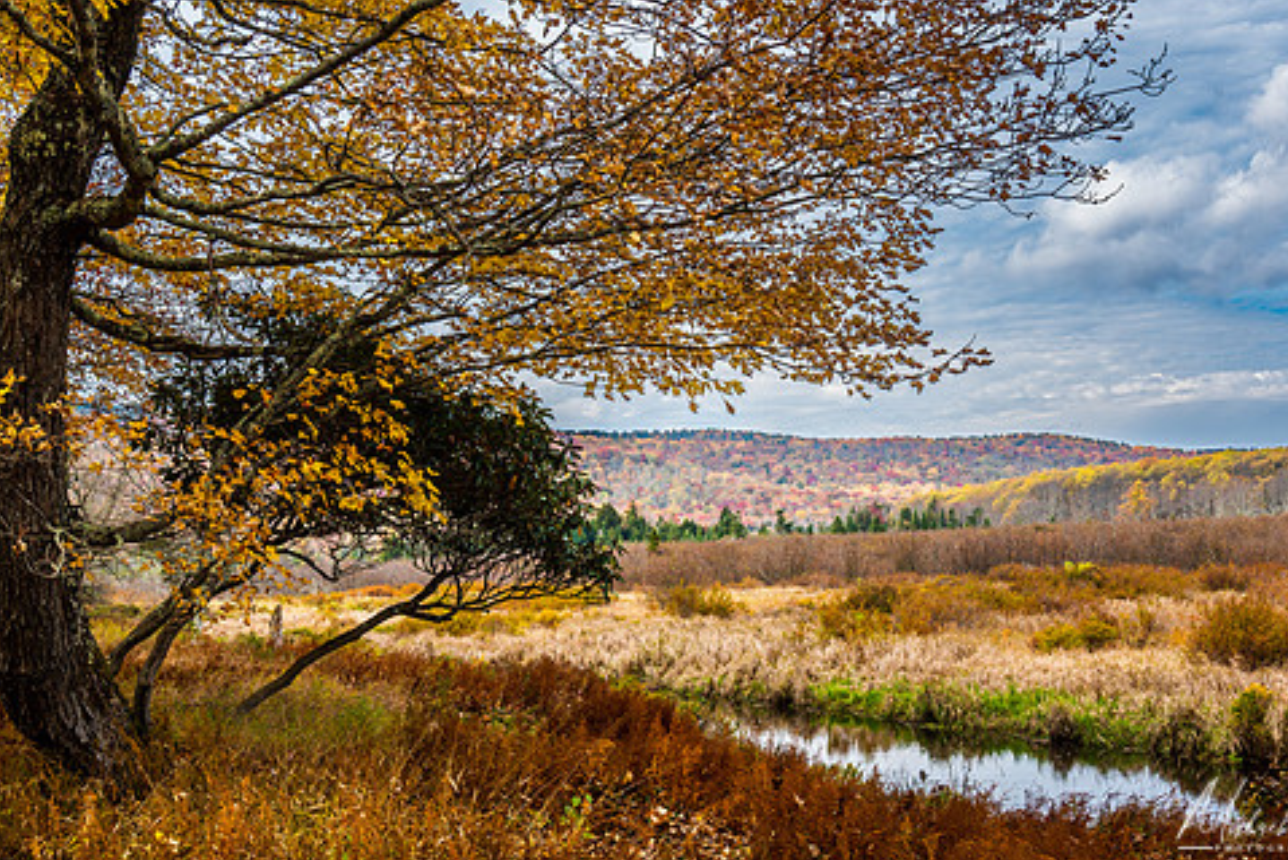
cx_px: 608
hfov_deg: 42.7
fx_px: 1647
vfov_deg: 29.2
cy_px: 356
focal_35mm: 46
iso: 100
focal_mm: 38
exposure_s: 1/80
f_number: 11
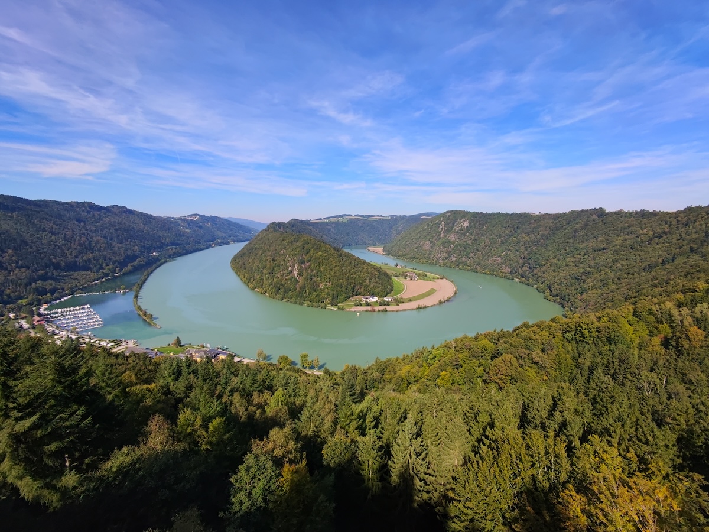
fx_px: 328
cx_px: 354
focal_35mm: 16
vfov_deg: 78.1
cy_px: 266
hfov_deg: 94.5
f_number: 2.55
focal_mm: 16
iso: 267
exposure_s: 1/100
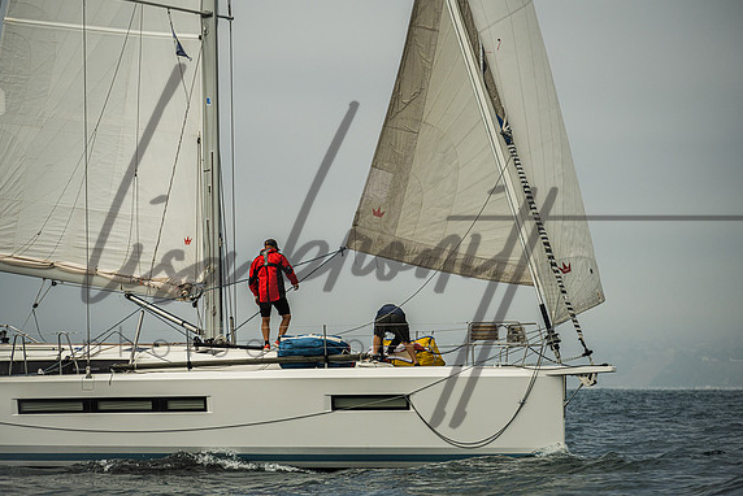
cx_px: 372
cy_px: 249
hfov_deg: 9.9
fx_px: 4295
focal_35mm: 208
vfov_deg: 6.6
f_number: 6.3
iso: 400
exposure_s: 1/2500
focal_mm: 200
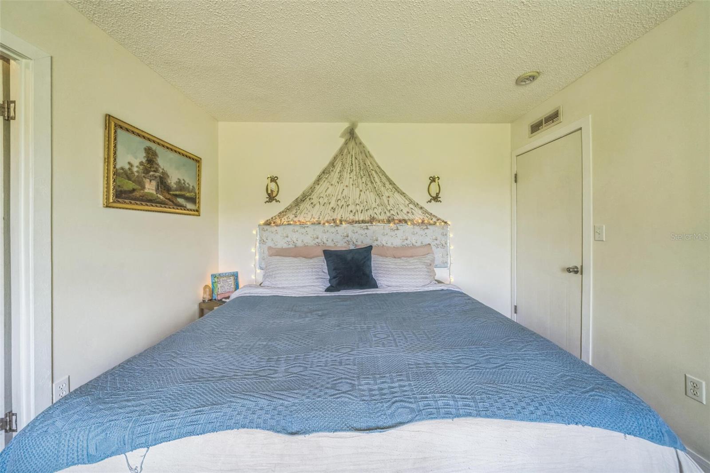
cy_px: 236
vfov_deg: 90.0
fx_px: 237
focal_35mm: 12
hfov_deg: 112.6
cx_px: 355
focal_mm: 12
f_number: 8
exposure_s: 1/50
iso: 320
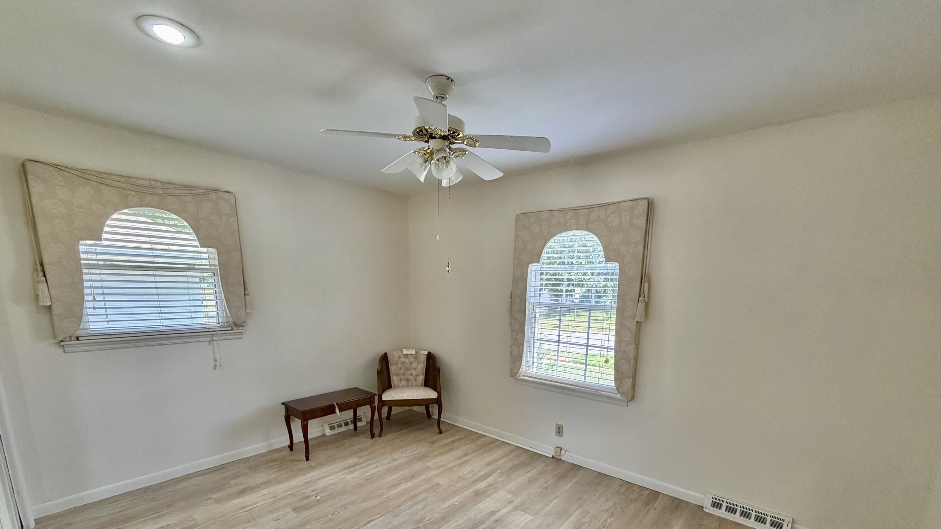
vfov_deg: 65.0
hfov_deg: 99.4
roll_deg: -0.8
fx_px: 399
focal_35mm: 16
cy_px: 359
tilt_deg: -10.9
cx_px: 467
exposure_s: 1/120
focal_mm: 2.22
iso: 200
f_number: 2.2
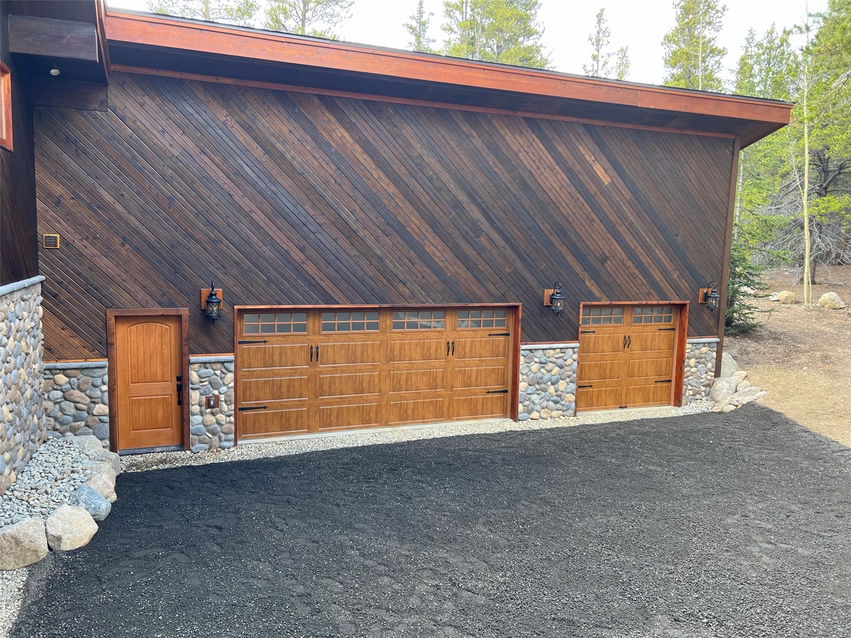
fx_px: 639
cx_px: 426
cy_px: 319
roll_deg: -1.8
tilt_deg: -6.3
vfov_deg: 53.1
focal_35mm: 26
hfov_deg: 67.3
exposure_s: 1/146
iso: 64
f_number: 1.5
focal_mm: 5.7
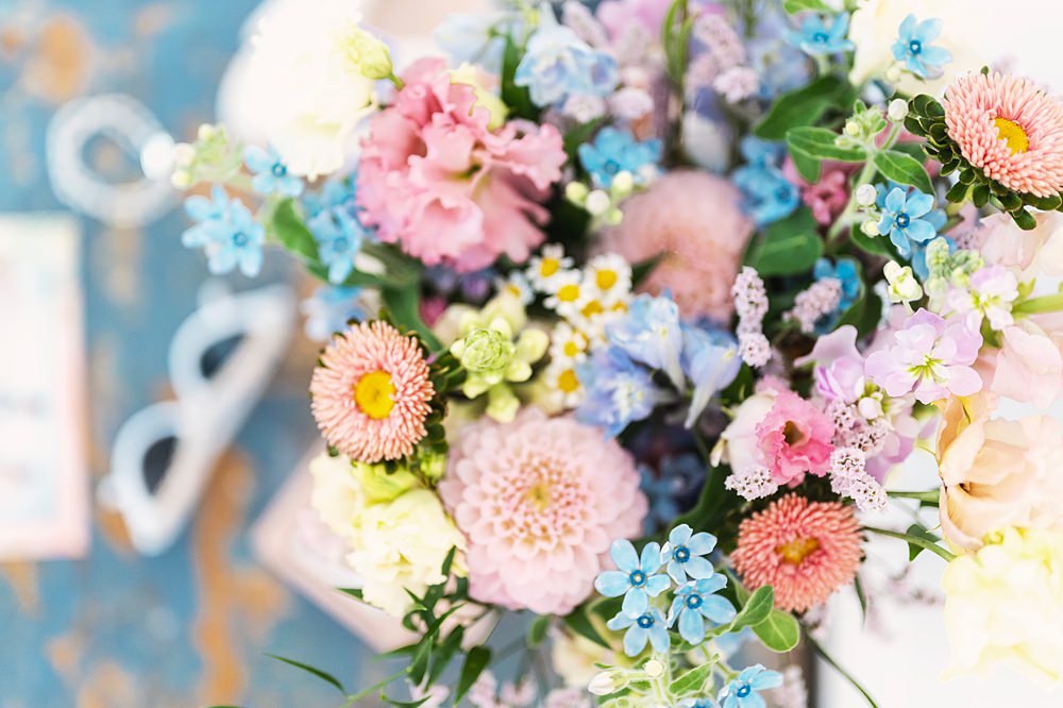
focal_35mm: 50
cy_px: 354
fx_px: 1476
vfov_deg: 27.0
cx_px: 532
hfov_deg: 39.6
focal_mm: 50
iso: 500
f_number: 1.8
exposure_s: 1/320
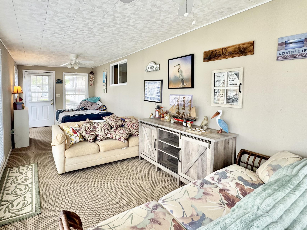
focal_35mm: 19
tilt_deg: -4.1
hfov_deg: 84.0
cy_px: 100
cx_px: 128
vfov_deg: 68.4
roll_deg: +0.2
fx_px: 168
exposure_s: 1/99
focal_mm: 2.22
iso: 64
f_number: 2.2
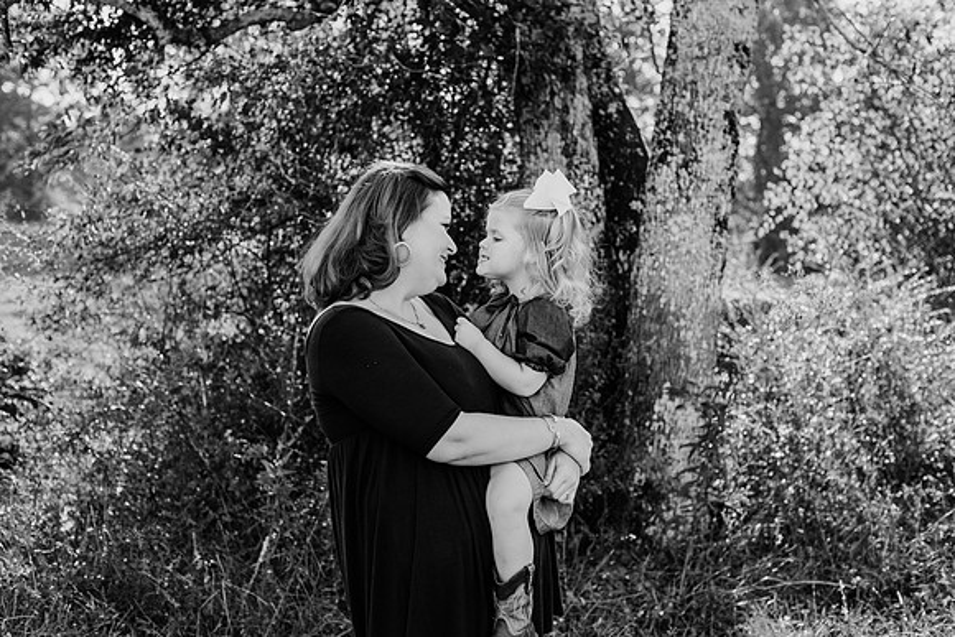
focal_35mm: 50
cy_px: 318
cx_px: 478
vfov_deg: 27.0
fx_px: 1327
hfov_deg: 39.6
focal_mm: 50
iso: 200
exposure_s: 1/800
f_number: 4
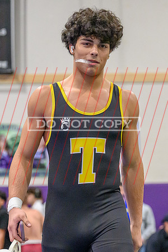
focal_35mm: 127
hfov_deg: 10.8
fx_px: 891
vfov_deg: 16.1
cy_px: 147
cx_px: 91
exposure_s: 1/800
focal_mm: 70
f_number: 2.8
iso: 11400
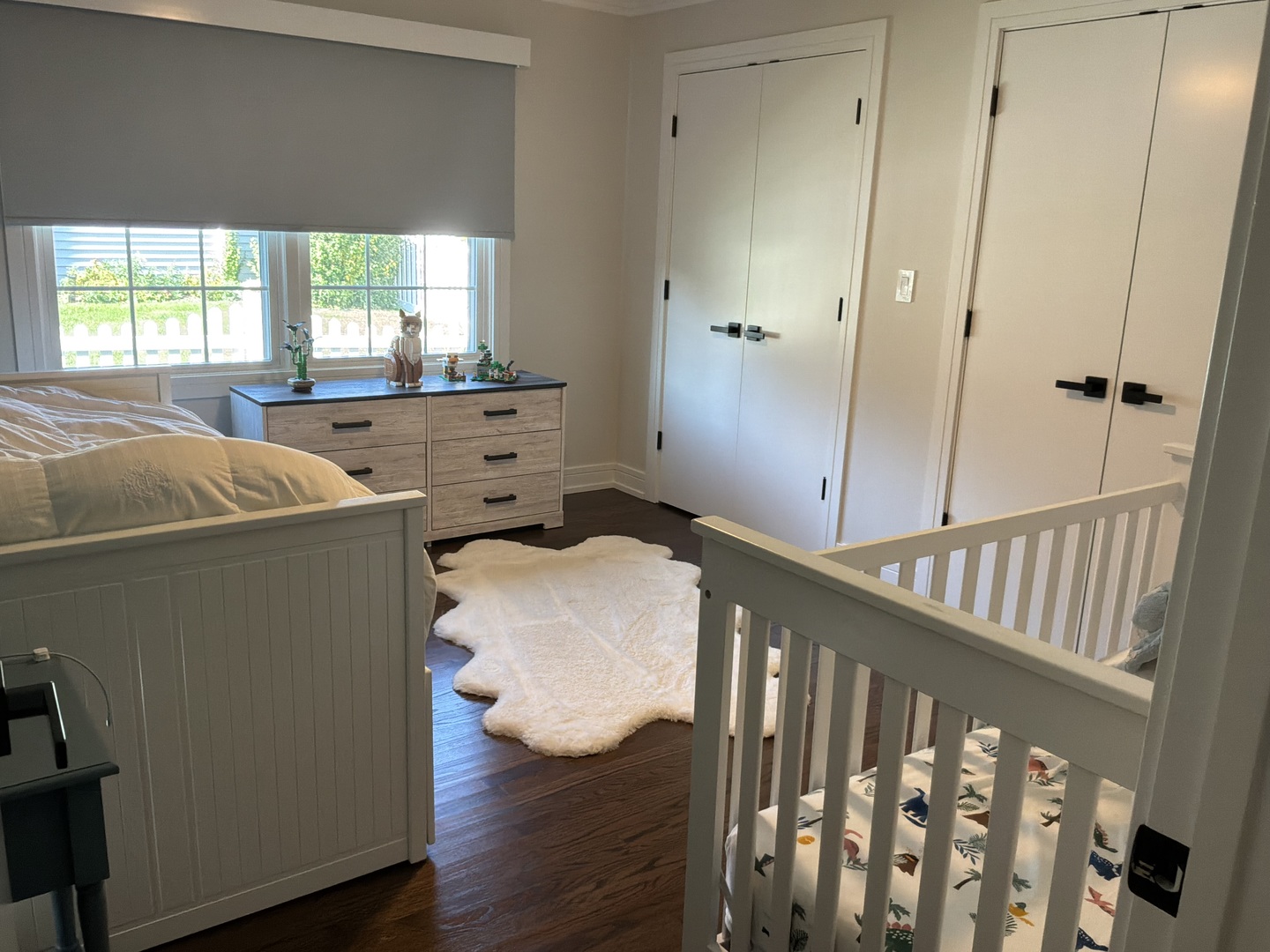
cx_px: 635
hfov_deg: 63.4
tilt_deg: -12.0
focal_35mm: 28
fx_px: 1027
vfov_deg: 49.7
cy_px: 476
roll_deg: -2.1
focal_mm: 3
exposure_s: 1/60
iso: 100
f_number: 1.8
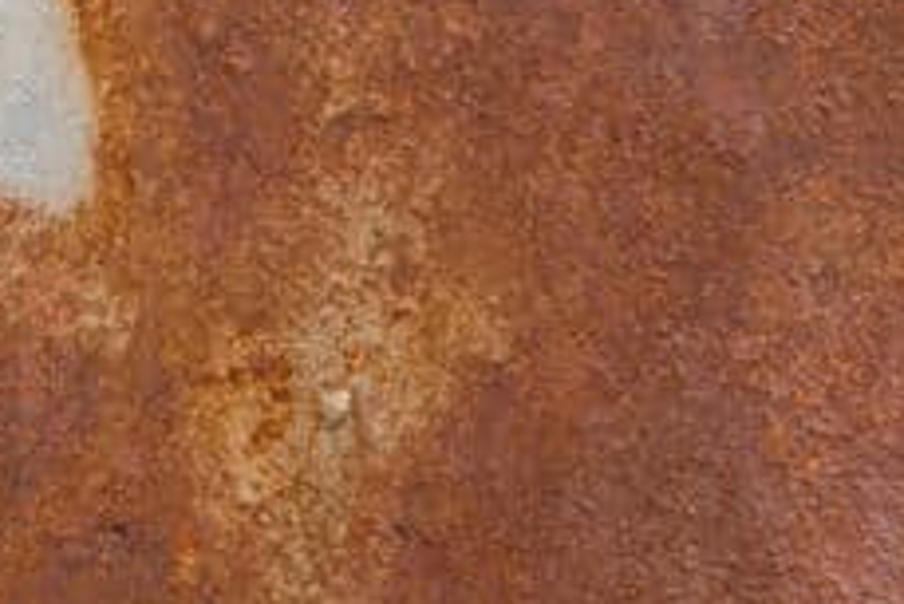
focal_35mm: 131
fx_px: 3292
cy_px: 422
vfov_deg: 10.5
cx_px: -107
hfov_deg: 15.2
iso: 200
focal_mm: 50
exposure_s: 1/125
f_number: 5
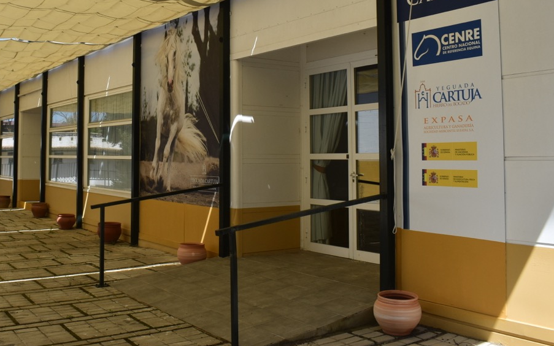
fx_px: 589
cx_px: 197
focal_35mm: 39
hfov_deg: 49.7
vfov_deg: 32.5
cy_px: 115
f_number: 10
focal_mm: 18
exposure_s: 1/400
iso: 200
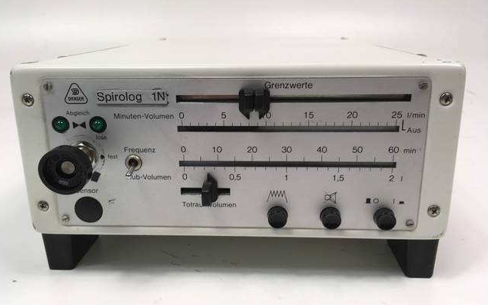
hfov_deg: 61.2
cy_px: 134
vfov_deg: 40.5
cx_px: 243
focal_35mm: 31
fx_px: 412
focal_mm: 4.15
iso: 32
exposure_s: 1/50
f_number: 2.2
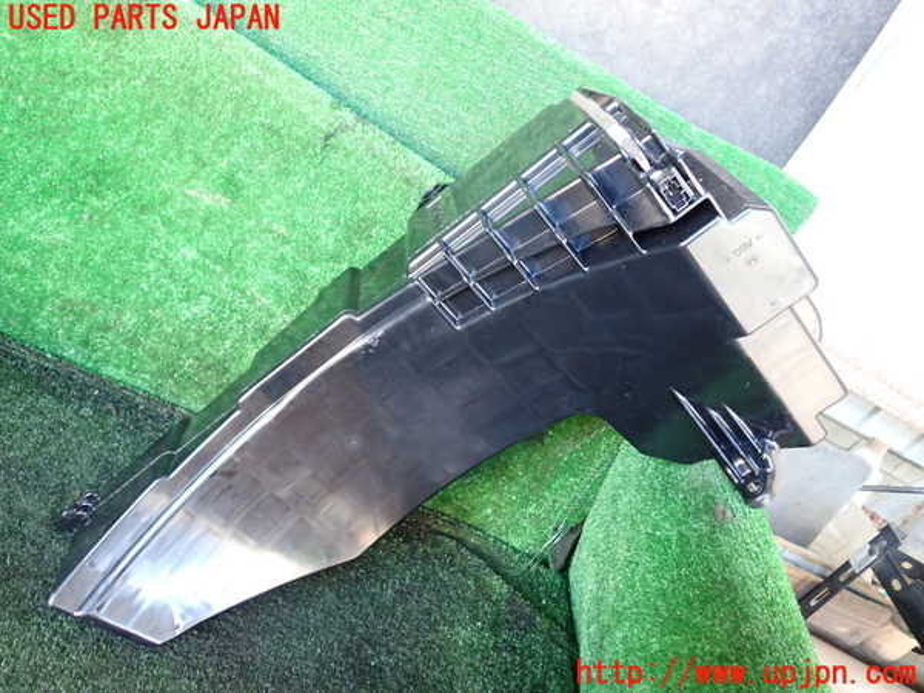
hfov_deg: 60.0
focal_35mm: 30
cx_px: 462
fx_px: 801
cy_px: 346
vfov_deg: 46.8
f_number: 2.3
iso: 400
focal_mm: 5.4
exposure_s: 1/30
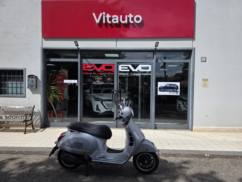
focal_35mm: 23
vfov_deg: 58.9
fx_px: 161
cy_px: 91
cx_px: 121
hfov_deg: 73.9
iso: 80
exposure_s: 1/5778
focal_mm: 6.3
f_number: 1.7
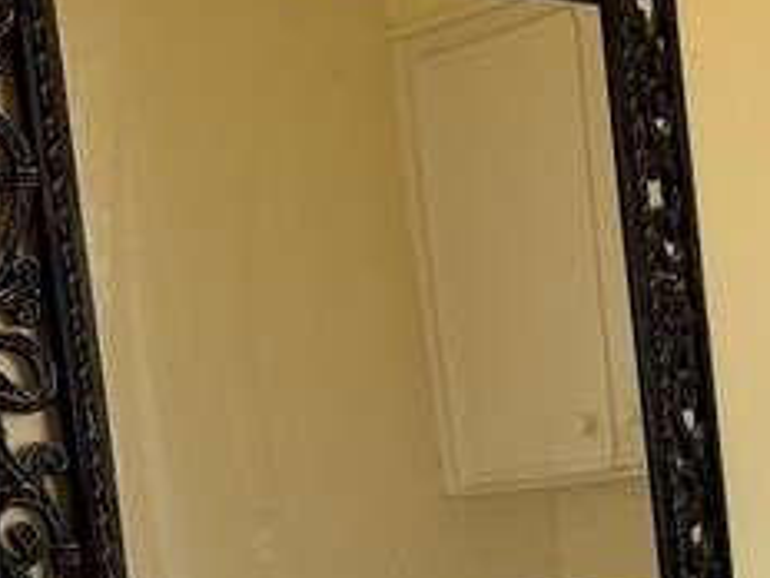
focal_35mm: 106
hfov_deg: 16.9
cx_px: 1128
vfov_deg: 13.2
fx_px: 2358
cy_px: 867
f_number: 1.78
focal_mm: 6.76
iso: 125
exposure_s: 1/121
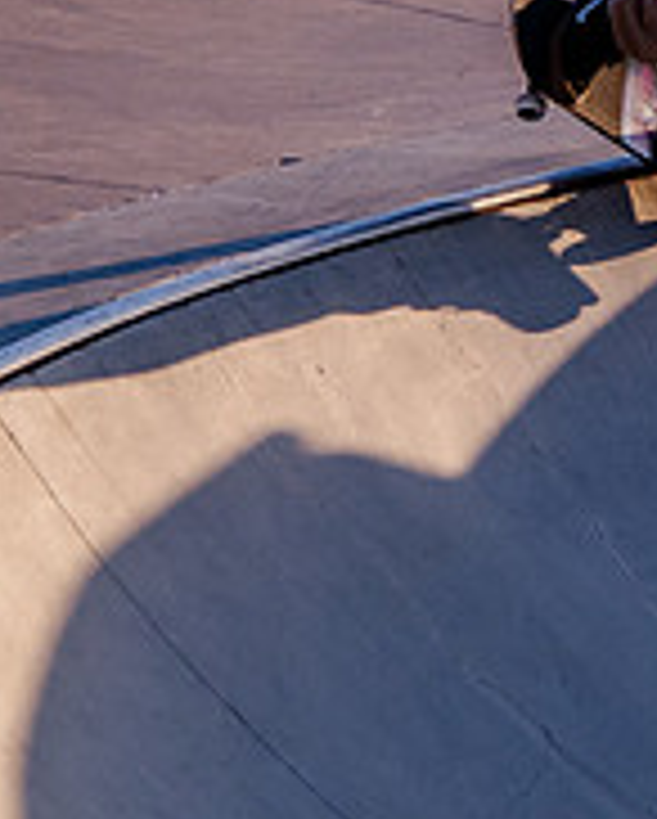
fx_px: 7134
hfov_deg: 5.1
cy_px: -156
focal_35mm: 294
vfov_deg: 6.5
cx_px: 1441
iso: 1000
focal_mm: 65
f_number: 4
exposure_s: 1/3200
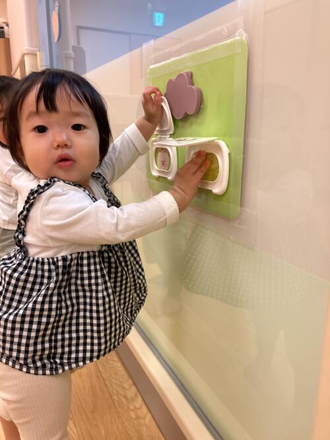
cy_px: 220
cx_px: 165
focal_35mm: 28
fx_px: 356
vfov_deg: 63.5
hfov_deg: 49.7
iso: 64
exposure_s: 1/50
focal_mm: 3.99
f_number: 1.8
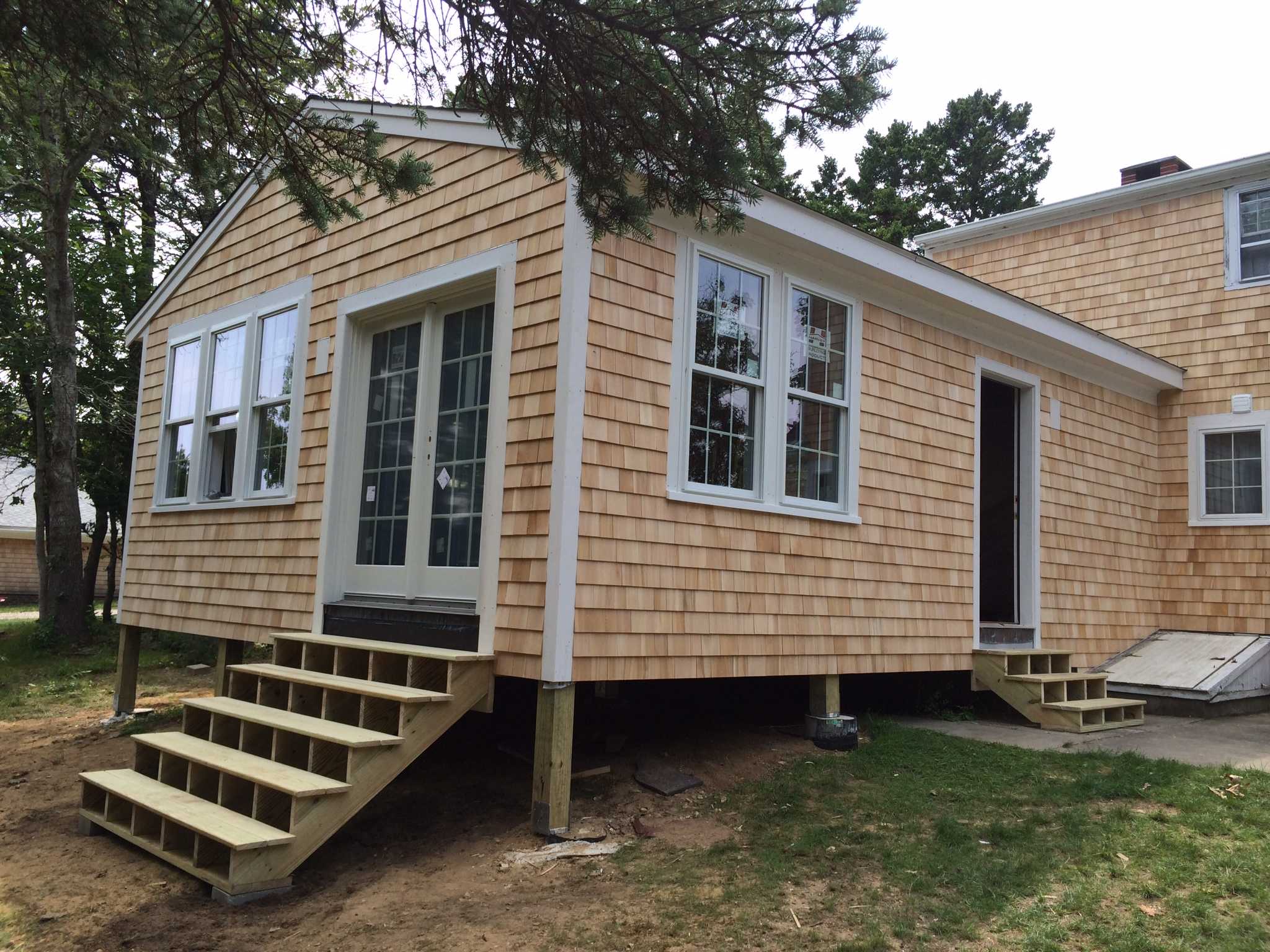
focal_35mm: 30
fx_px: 1101
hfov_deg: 60.0
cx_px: 635
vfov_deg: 46.8
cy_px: 476
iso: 32
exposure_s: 1/855
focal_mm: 4.12
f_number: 2.2
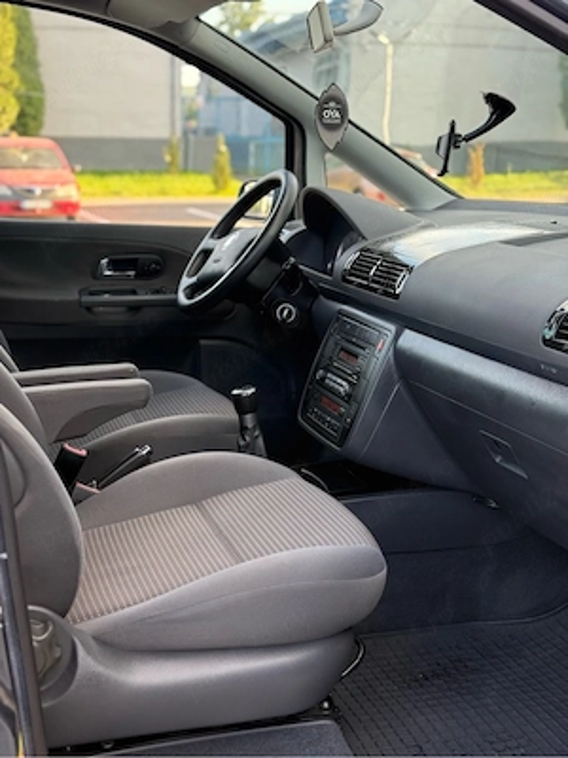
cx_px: 284
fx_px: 1050
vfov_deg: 39.7
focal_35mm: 48
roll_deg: -1.6
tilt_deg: -13.3
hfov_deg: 30.3
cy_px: 379
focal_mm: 6.76
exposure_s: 1/125
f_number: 1.78
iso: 80
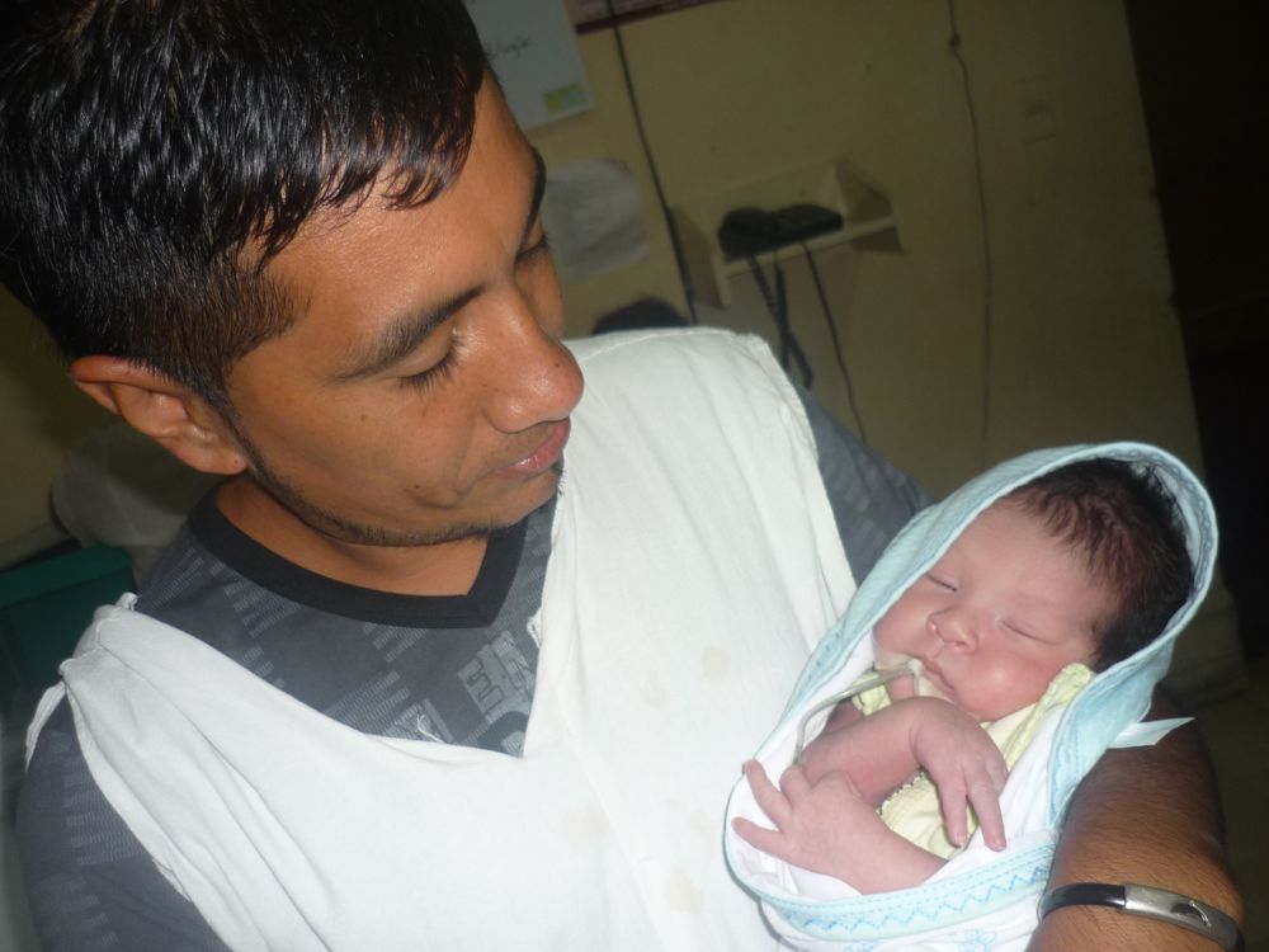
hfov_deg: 55.4
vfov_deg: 42.9
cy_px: 476
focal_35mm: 33
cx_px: 634
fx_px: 1210
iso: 100
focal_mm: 5.5
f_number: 2.8
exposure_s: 1/30
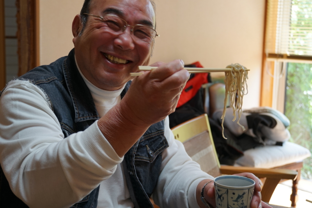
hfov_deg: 34.5
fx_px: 503
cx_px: 156
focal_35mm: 58
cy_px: 104
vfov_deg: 23.4
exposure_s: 1/60
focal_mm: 39
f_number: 4.5
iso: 400
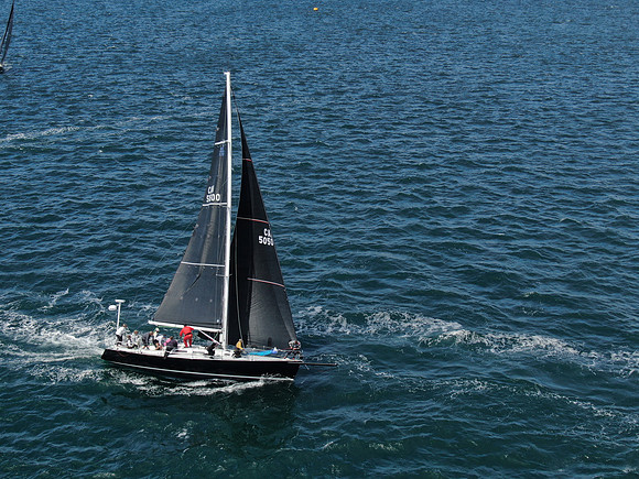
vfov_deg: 30.3
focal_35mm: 48
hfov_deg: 39.7
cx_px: 320
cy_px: 240
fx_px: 886
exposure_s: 1/800
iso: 100
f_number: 3.8
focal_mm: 8.6
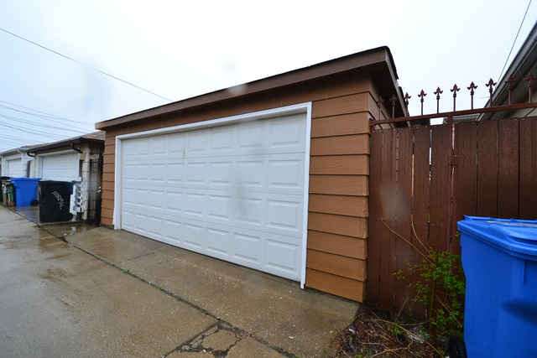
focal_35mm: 15
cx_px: 268
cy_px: 179
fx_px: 224
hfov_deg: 100.4
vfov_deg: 77.4
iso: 400
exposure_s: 1/60
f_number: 8
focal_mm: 10
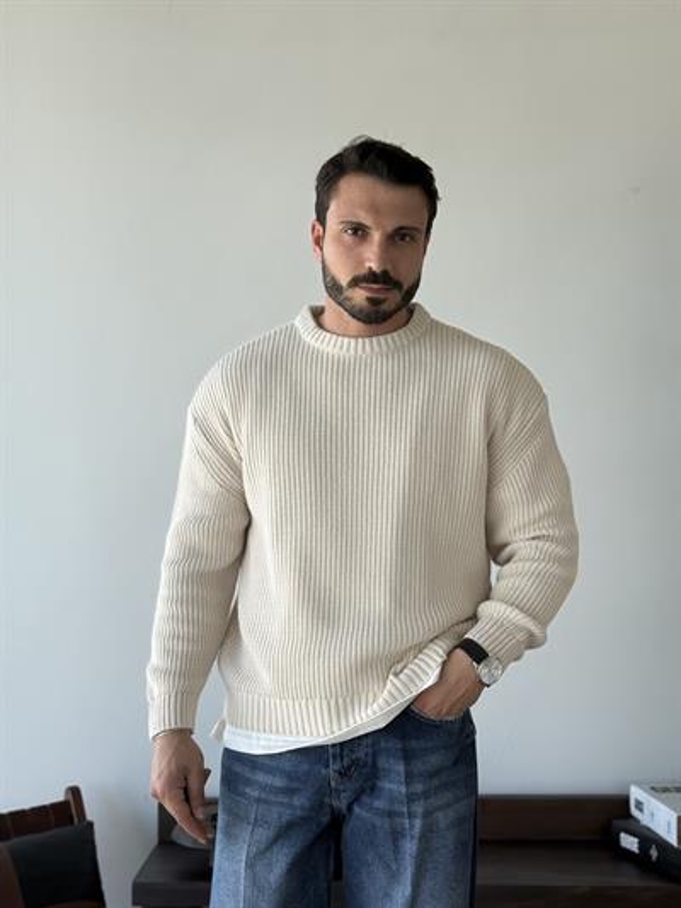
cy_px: 454
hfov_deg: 30.3
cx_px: 340
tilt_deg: +2.3
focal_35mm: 48
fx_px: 1259
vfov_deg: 39.6
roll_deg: +0.2
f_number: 1.78
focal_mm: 6.76
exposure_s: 1/444
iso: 80
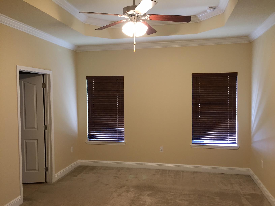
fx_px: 230
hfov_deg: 61.7
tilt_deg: -3.2
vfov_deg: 48.2
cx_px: 138
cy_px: 103
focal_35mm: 29
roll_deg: +0.5
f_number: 2.2
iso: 100
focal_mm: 4.15
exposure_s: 1/30
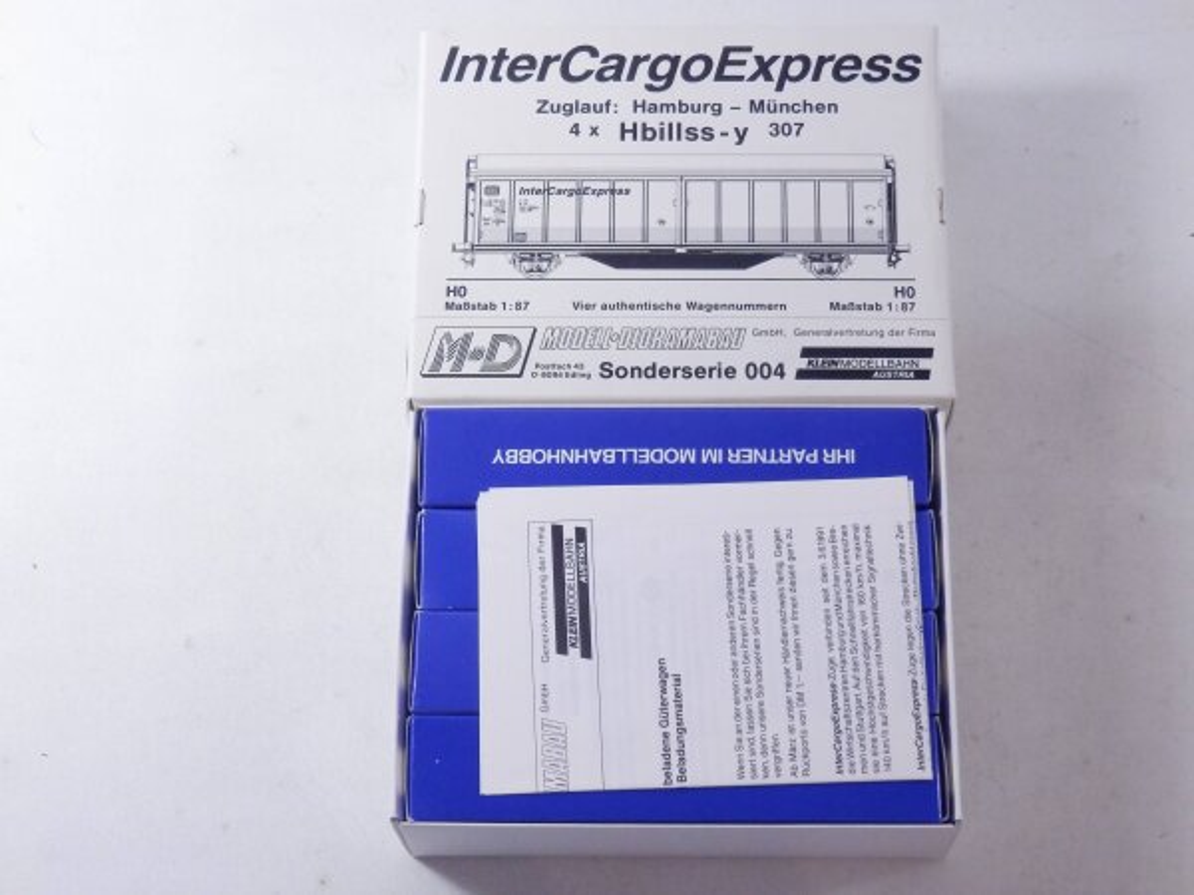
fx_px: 2277
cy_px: 448
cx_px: 597
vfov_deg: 22.3
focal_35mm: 66
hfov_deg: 29.4
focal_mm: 11.9
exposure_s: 1/160
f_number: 4.4
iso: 640
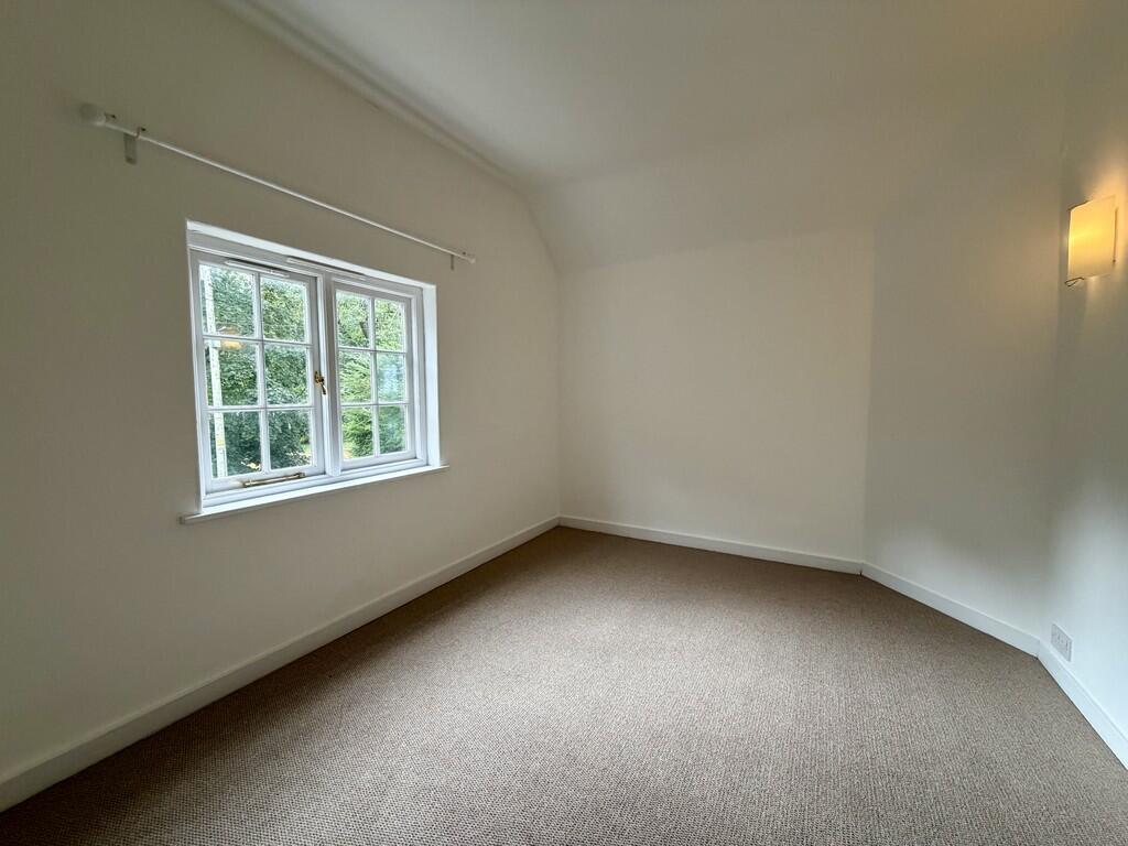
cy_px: 423
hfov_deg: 102.1
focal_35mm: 14
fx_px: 456
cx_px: 564
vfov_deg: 85.7
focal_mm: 2.22
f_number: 2.2
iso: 320
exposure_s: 1/100
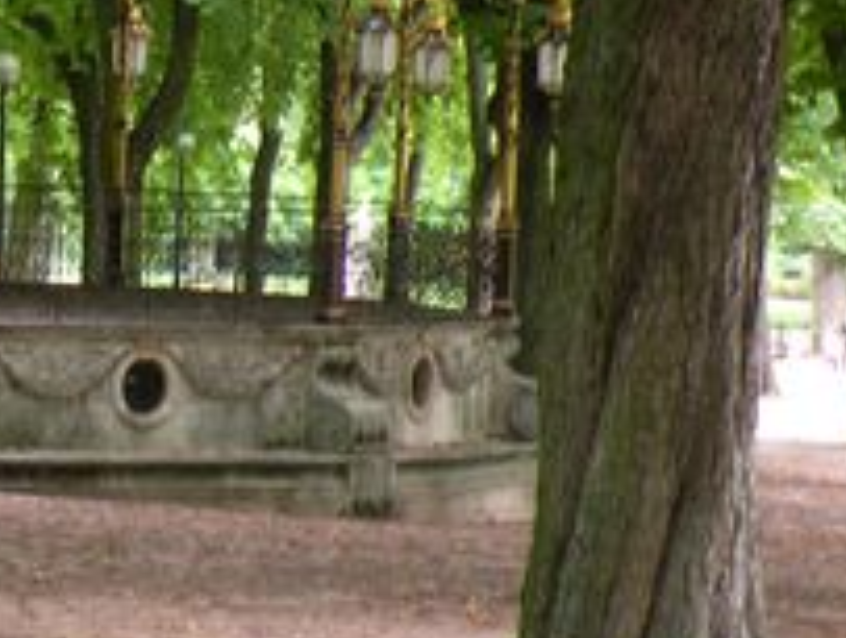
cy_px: 161
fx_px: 4113
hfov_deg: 11.7
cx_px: 63
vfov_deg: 8.9
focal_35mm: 168
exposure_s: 1/16.8
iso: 64
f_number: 3.5
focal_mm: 11.9
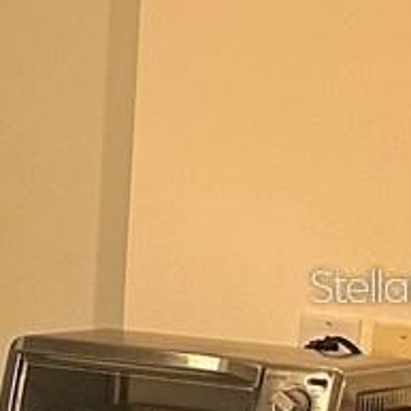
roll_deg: -0.8
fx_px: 2364
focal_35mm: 176
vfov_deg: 9.9
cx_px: -1193
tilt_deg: -5.6
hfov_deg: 7.4
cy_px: 285
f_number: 1.78
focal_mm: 6.86
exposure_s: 1/60
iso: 160
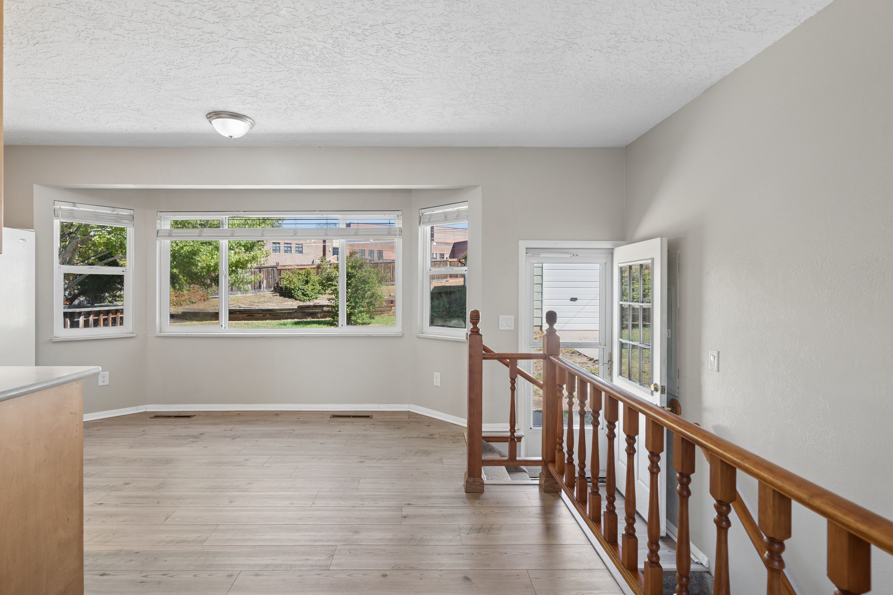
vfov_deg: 70.4
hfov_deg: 93.3
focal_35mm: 17
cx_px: 437
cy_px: 298
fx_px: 422
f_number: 6.7
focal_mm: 16
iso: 100
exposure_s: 1/15
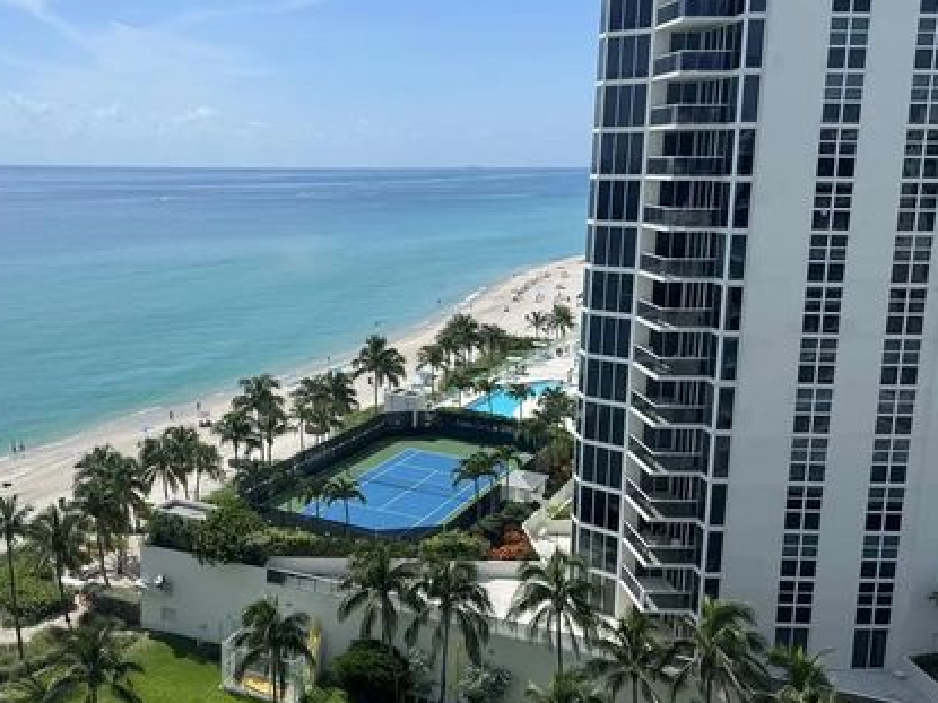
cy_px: 339
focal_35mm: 37
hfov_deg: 49.1
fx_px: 1002
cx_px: 296
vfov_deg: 38.6
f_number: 1.78
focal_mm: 6.76
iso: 80
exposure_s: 1/2105
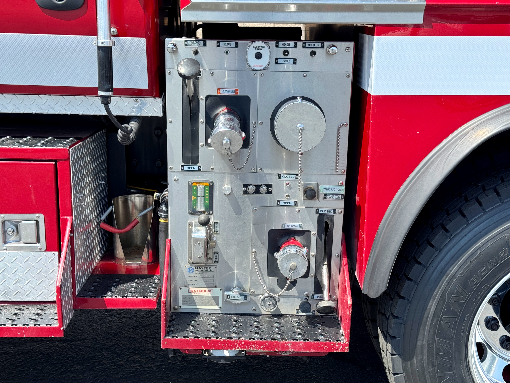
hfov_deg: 39.7
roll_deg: -0.6
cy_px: 192
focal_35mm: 48
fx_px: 707
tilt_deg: -14.4
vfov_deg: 30.3
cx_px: 255
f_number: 1.78
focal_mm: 6.76
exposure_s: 1/1818
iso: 64
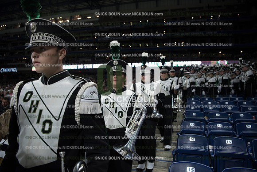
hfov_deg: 73.7
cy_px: 86
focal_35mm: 24
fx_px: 171
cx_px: 128
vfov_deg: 53.2
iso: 1250
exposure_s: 1/640
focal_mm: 24
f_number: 2.8
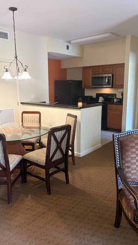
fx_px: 189
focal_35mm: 29
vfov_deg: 66.1
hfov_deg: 40.2
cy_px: 120
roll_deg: +0.3
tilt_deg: -10.4
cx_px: 67
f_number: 1.6
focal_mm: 5.96
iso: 200
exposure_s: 1/60
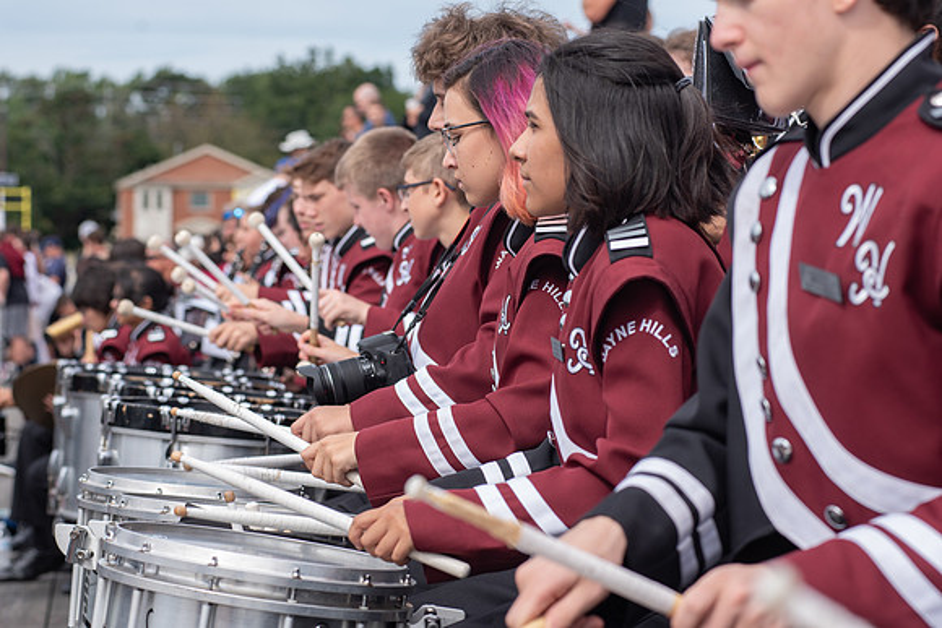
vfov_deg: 12.7
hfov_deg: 18.9
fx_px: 2824
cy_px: 265
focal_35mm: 108
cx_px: 471
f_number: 5.6
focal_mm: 92
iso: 200
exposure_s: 1/640
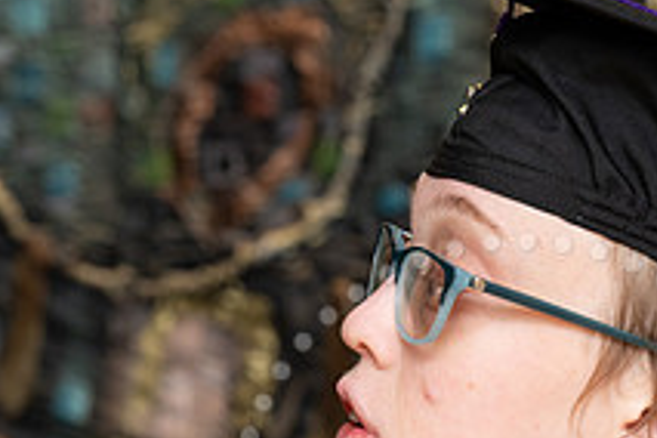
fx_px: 5967
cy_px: 523
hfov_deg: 6.3
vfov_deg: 4.2
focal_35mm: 327
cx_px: 521
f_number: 5.6
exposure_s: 1/125
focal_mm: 120
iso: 640
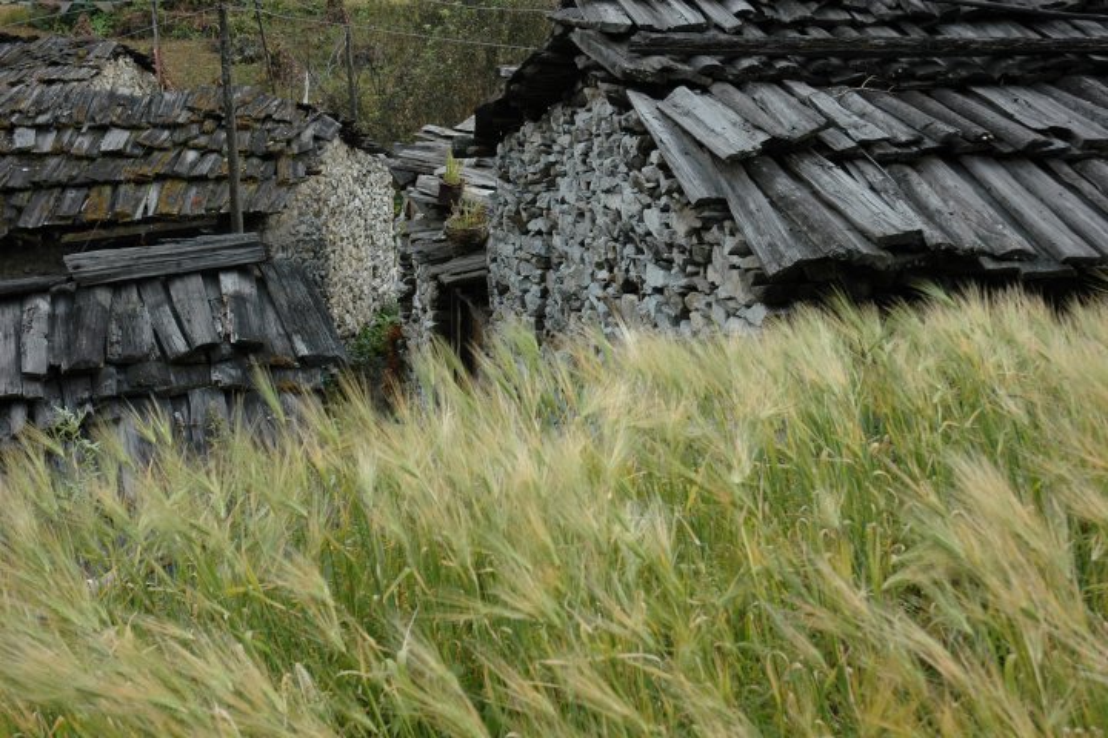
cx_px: 554
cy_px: 369
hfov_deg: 38.9
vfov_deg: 26.5
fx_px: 1570
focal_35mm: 51
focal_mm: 34
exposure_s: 1/125
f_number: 5.6
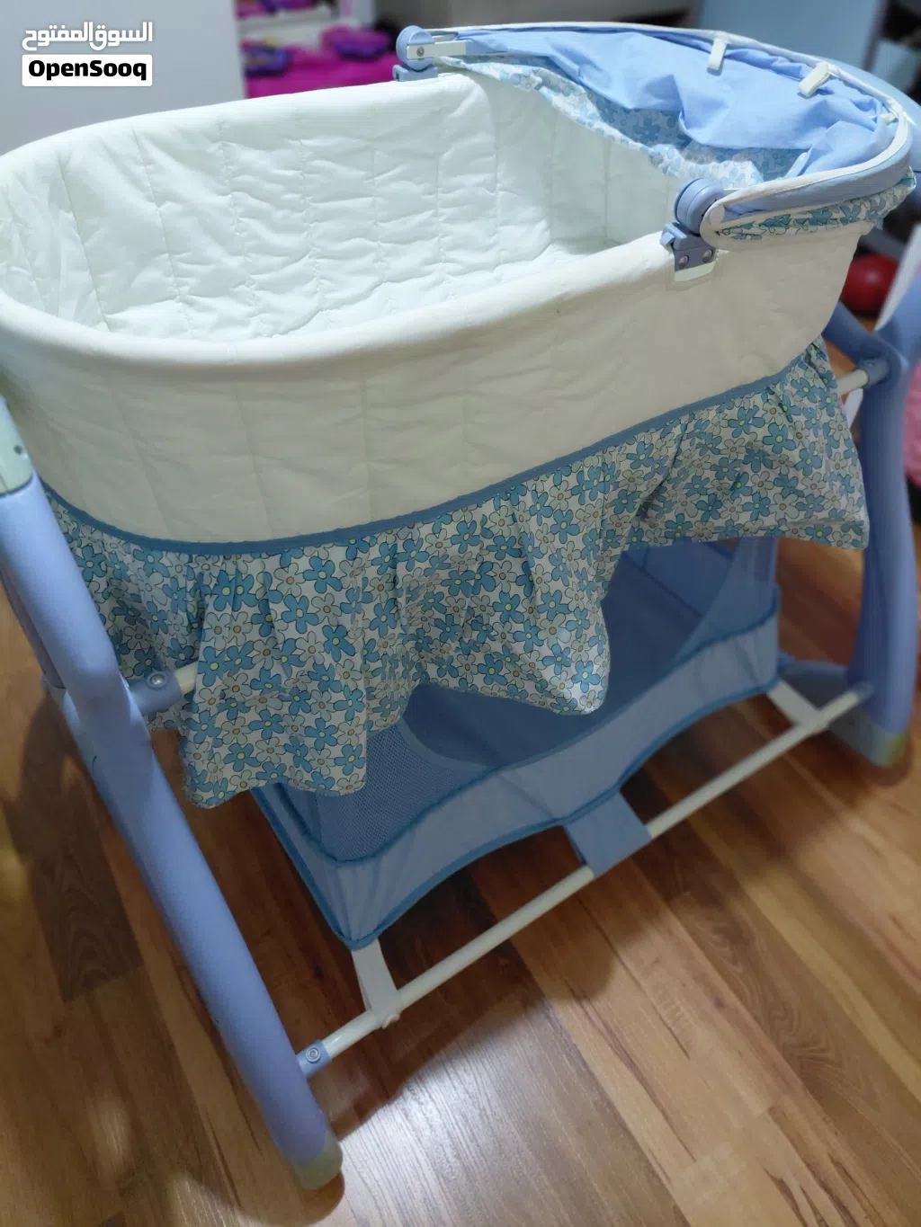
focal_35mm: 25
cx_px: 460
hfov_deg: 54.9
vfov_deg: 69.4
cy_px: 614
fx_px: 887
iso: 320
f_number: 1.8
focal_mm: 4.69
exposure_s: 1/40
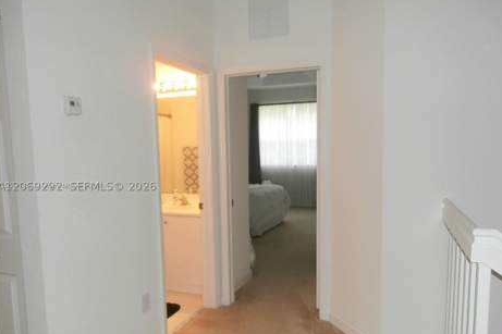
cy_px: 186
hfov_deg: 69.4
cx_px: 256
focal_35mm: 26
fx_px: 362
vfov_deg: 49.4
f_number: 3
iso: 200
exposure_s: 1/30
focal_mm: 4.2
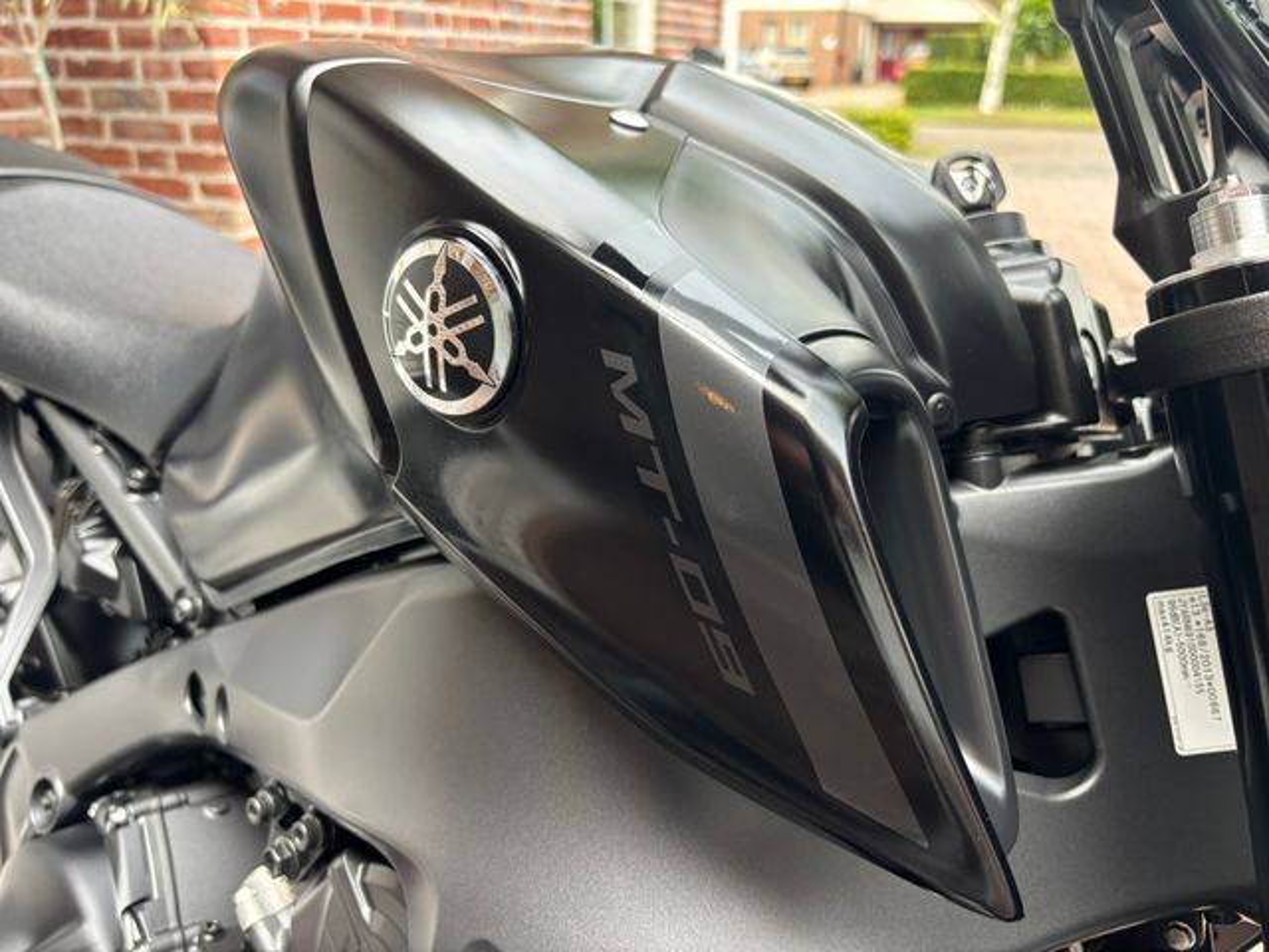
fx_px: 953
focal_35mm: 26
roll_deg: -1.4
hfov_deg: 67.3
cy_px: 476
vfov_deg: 53.1
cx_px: 634
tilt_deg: -23.6
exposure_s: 1/60
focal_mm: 5.96
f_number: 1.6
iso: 125
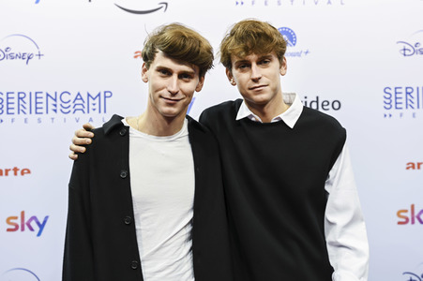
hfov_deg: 38.9
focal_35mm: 51
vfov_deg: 26.4
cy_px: 140
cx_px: 212
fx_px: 599
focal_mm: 51
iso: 500
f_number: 4
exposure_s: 1/200
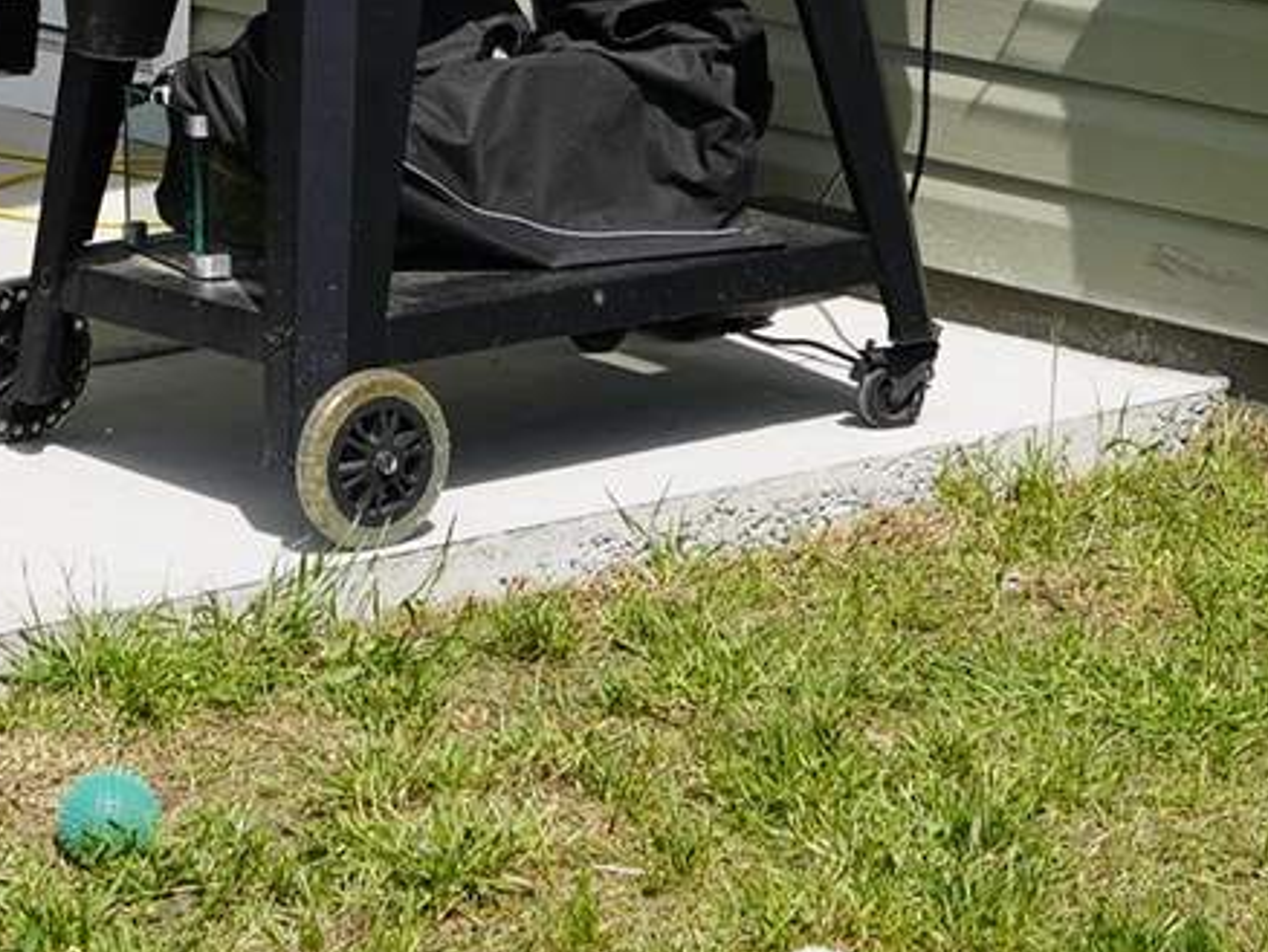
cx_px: 602
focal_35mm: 155
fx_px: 5681
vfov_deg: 9.0
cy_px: -938
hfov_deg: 12.7
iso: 100
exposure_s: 1/500
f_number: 5
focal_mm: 23
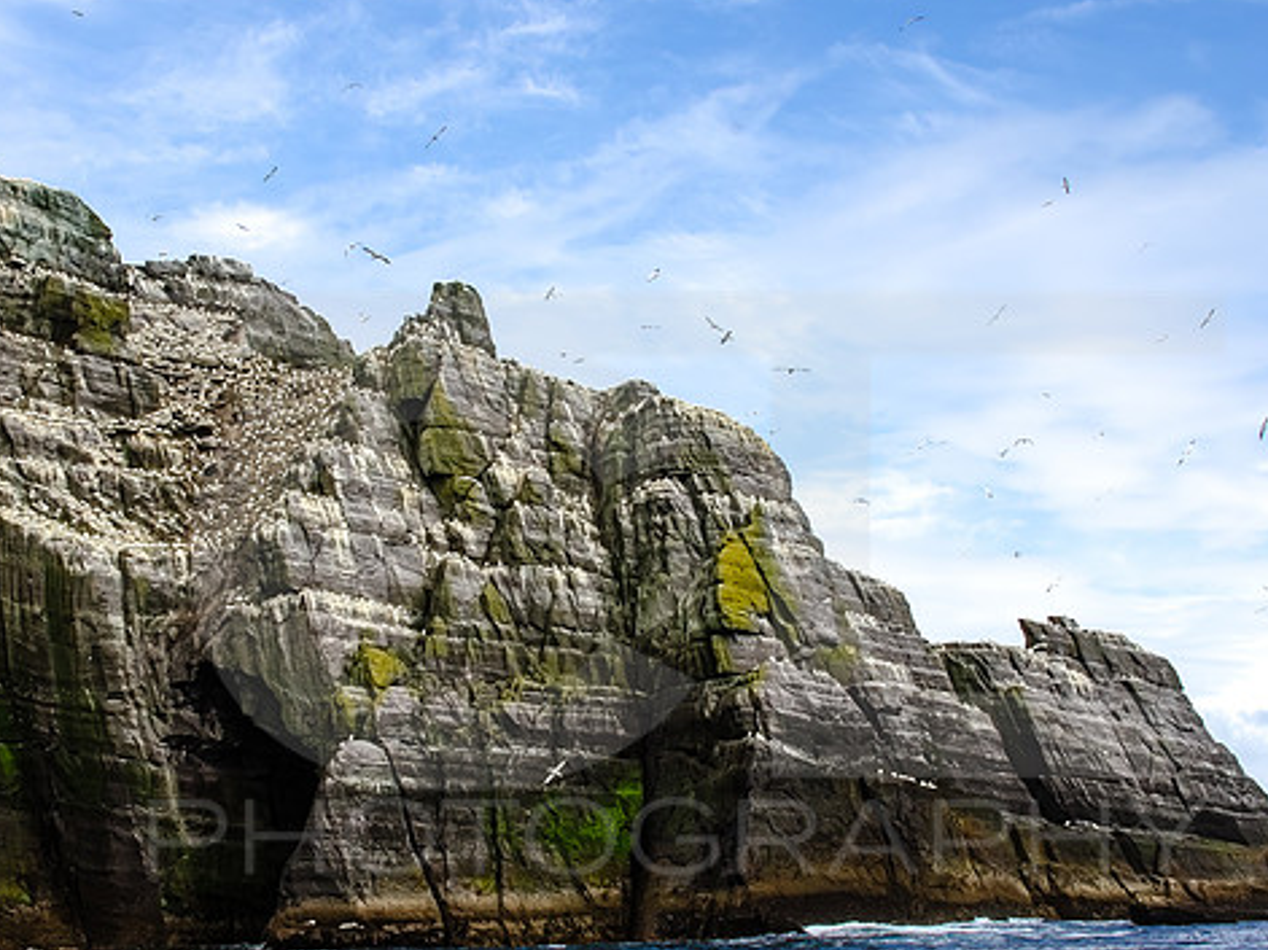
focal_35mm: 64
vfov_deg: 22.9
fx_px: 2344
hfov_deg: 30.2
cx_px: 562
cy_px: 511
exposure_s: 1/160
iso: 500
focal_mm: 28
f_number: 18
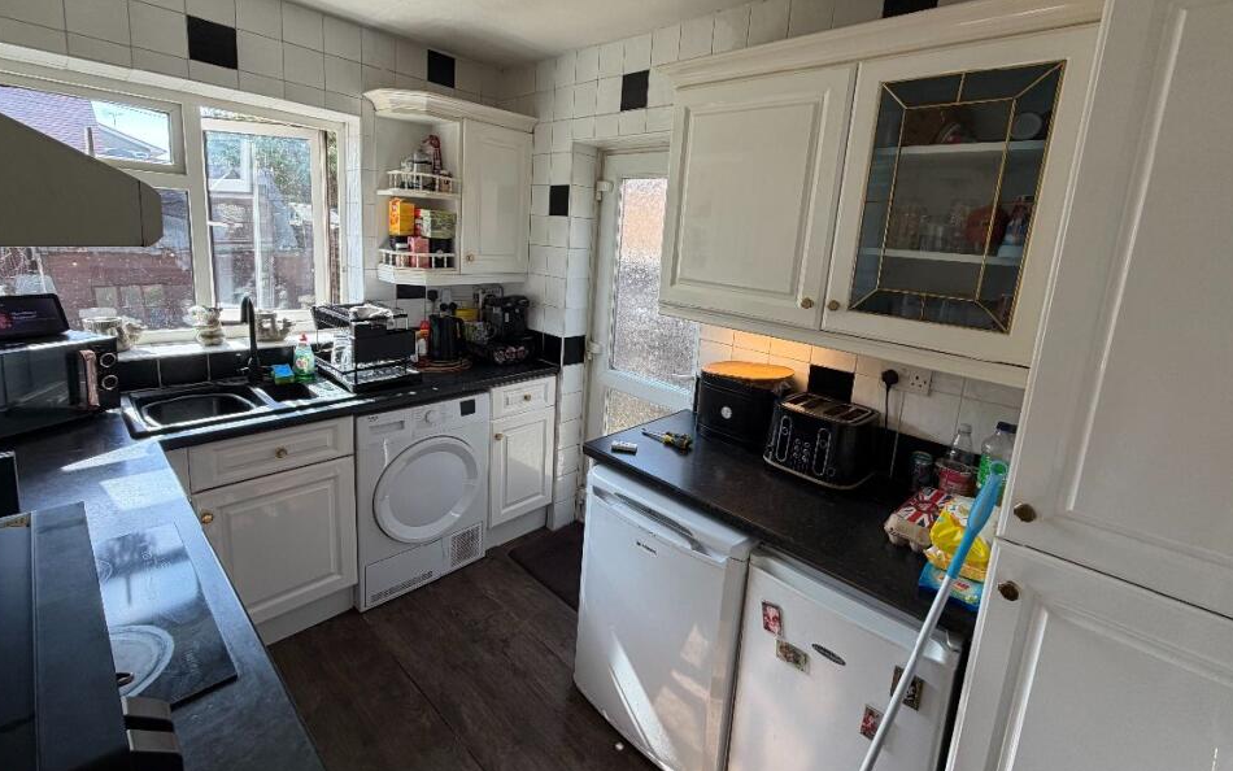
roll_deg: -3.0
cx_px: 628
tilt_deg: -9.3
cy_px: 330
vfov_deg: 70.9
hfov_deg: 97.8
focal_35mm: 16
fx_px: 538
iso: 64
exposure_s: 1/100
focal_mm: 2.22
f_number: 2.2
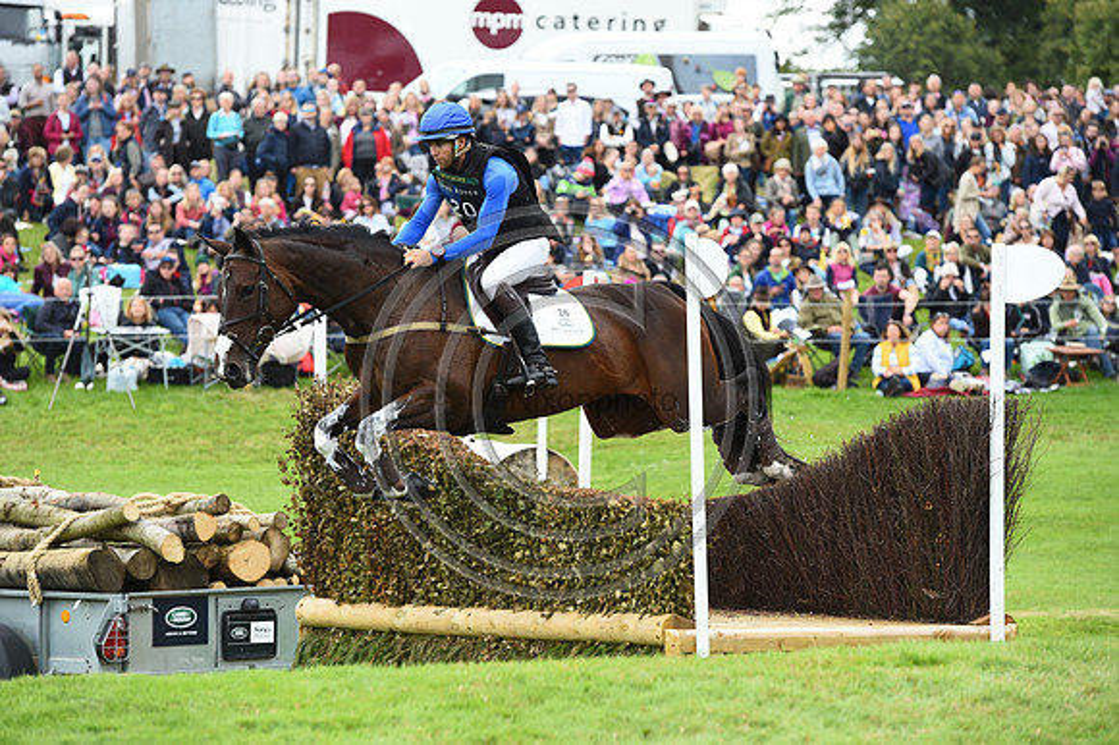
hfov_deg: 12.1
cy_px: 372
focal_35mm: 170
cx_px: 560
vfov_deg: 8.1
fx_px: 5281
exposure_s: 1/1250
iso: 1250
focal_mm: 170
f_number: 5.6
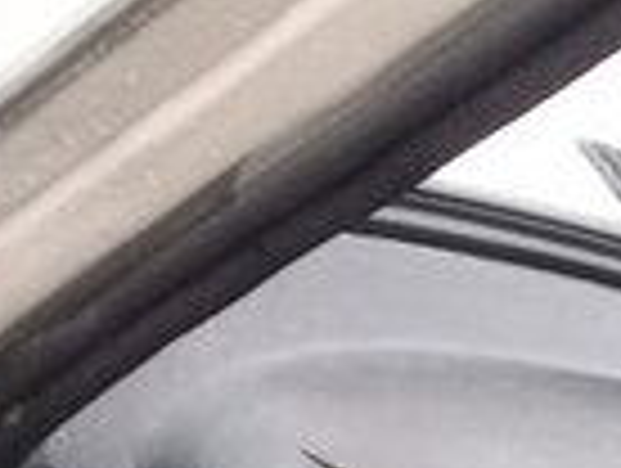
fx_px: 2660
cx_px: 1134
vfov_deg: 9.6
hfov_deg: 12.2
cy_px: 785
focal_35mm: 148
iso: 64
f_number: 2.2
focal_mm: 3.3
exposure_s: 1/50
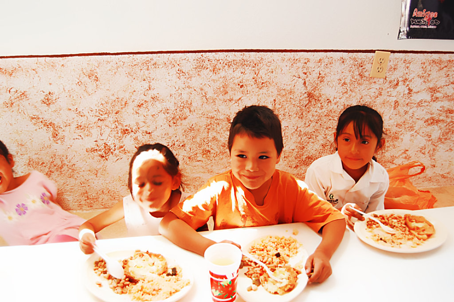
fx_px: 378
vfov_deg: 43.5
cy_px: 151
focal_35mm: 30
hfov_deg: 62.0
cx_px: 227
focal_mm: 20
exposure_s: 1/15
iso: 200
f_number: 3.8
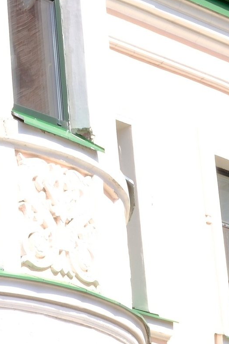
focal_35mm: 260
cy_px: -140
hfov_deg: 5.2
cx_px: -158
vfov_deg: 7.8
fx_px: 2481
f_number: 16
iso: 125
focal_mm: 35
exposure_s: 1/30
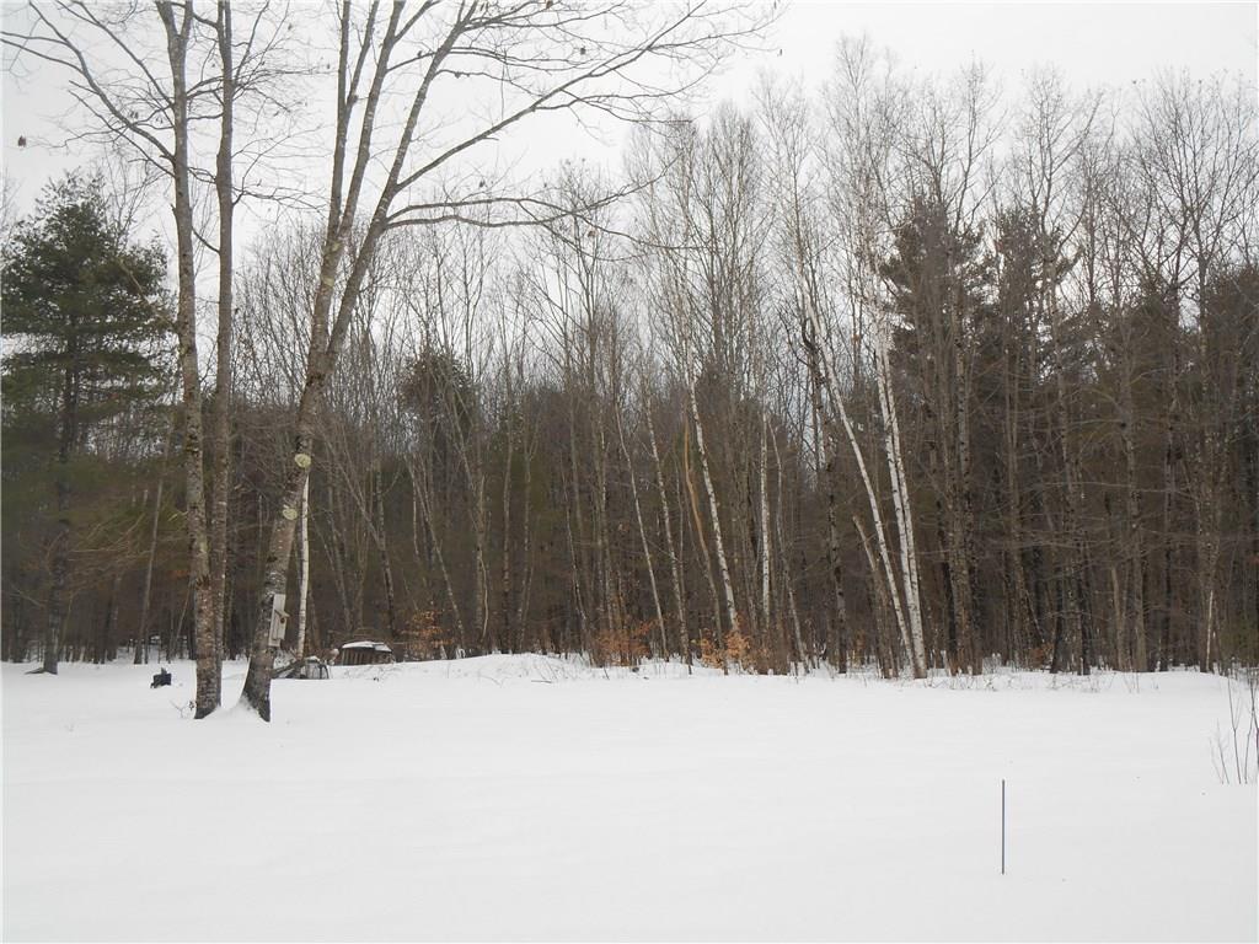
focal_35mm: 41
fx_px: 1491
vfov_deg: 35.1
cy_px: 472
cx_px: 630
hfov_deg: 45.8
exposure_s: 1/200
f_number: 3.9
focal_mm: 7.2
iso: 80
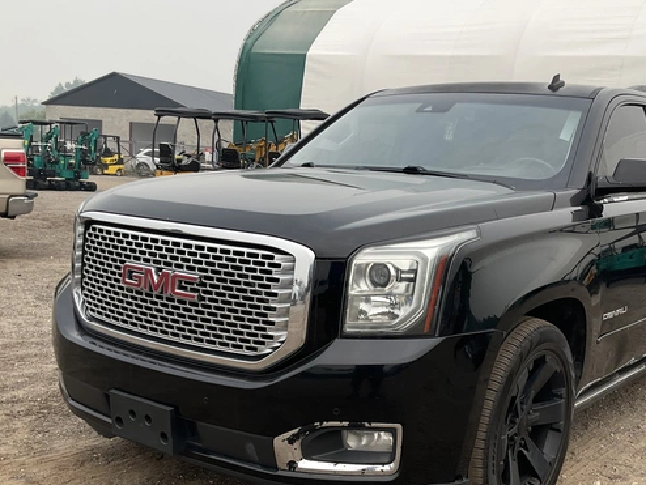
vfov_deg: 32.7
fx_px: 822
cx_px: 390
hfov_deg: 42.7
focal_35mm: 44
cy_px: 307
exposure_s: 1/792
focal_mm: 3
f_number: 1.8
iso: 25
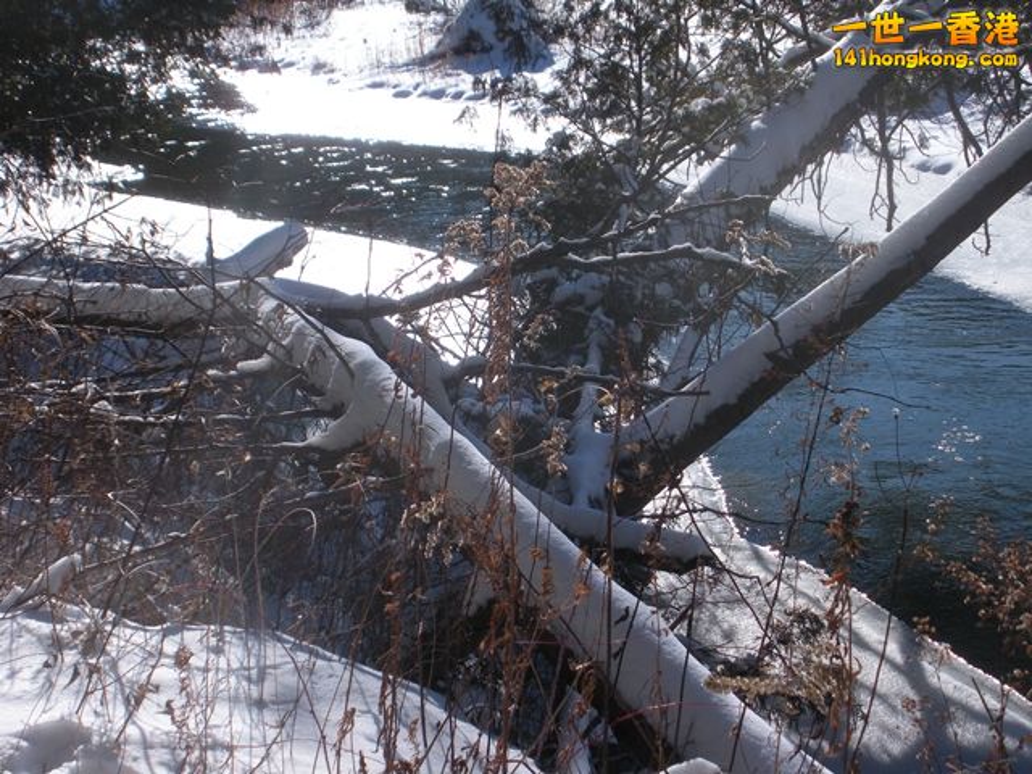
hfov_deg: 30.3
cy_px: 387
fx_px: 1908
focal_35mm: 64
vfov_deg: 22.9
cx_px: 516
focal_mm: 11.2
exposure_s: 1/595
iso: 64
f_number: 4.6
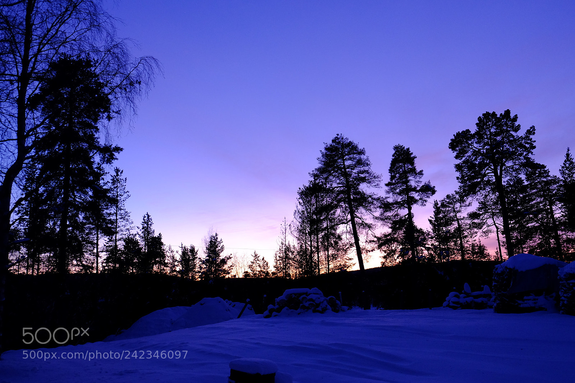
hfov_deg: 60.3
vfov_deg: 42.3
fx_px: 495
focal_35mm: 31
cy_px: 192
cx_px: 288
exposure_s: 1/52
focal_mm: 20.5
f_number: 3.2
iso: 800
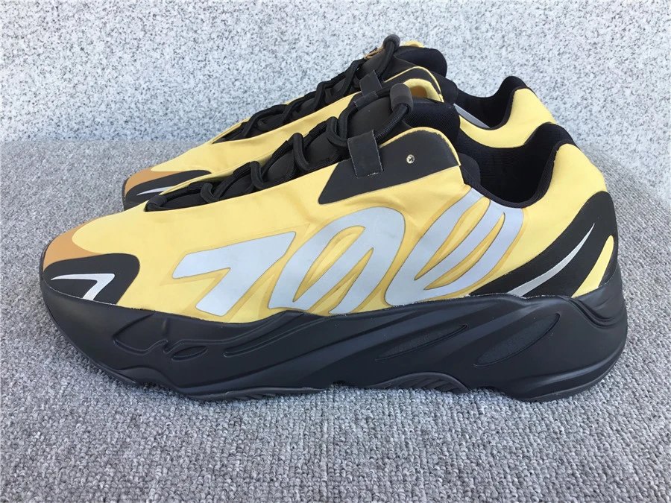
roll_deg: -1.2
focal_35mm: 31
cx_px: 336
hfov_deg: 58.4
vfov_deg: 45.4
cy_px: 252
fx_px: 601
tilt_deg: -27.9
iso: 25
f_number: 2.4
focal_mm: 3.3
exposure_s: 1/128
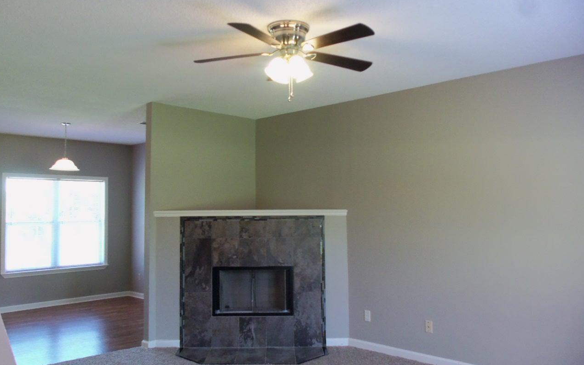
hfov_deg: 61.2
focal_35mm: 31
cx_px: 290
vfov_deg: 40.6
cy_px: 182
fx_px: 493
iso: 160
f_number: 3.4
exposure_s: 1/30
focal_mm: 5.2
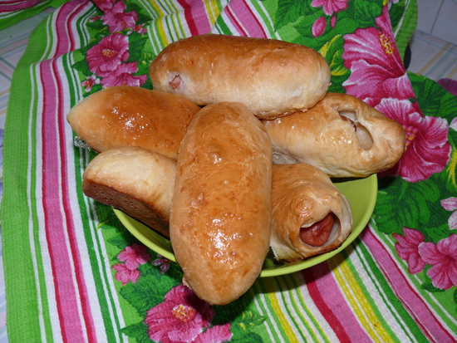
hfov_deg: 52.6
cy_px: 172
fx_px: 462
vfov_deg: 40.7
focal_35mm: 35
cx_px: 228
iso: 100
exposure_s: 1/30
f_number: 4
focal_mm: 7.4
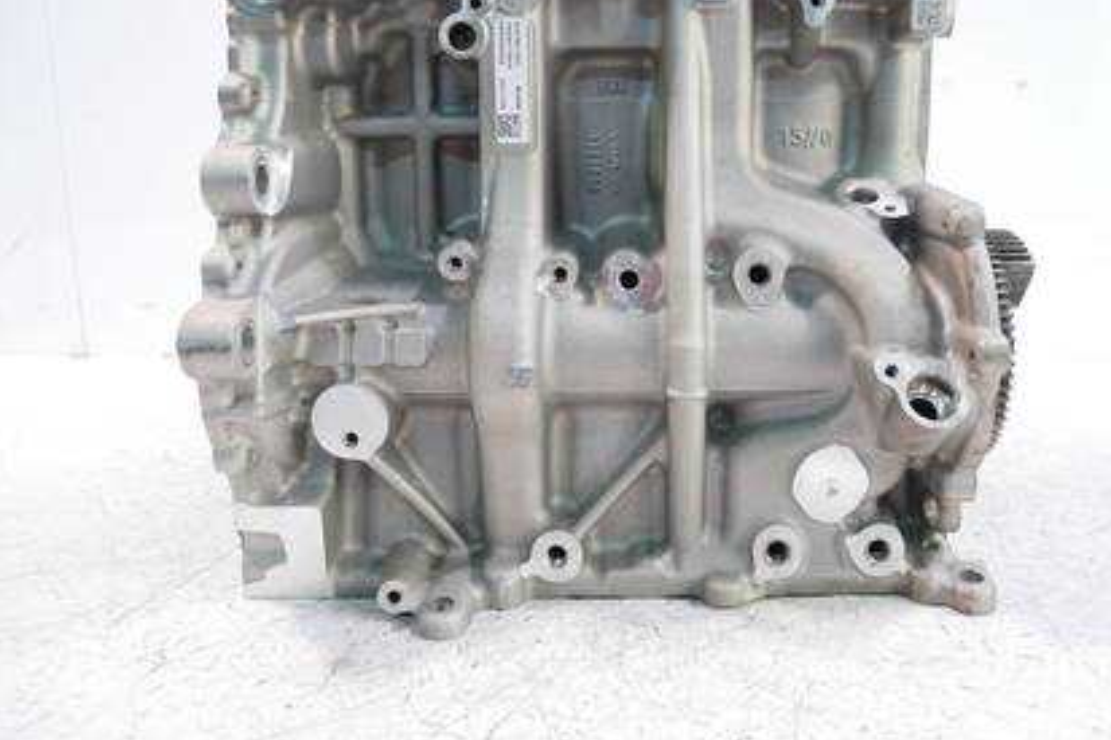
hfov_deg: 63.3
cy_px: 288
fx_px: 895
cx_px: 640
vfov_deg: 44.6
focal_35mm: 29
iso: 1600
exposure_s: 1/60
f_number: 3.5
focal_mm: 12
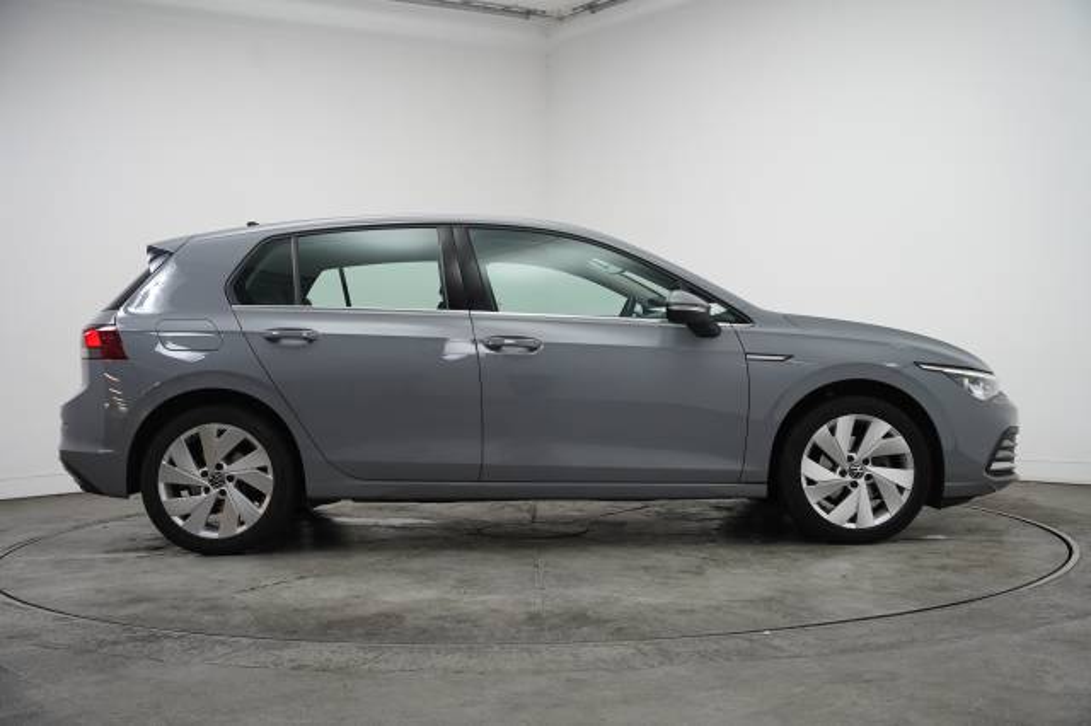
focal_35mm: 39
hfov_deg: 49.9
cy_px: 363
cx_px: 546
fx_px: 1172
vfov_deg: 34.4
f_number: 4
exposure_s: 1/160
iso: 1250
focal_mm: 38.7
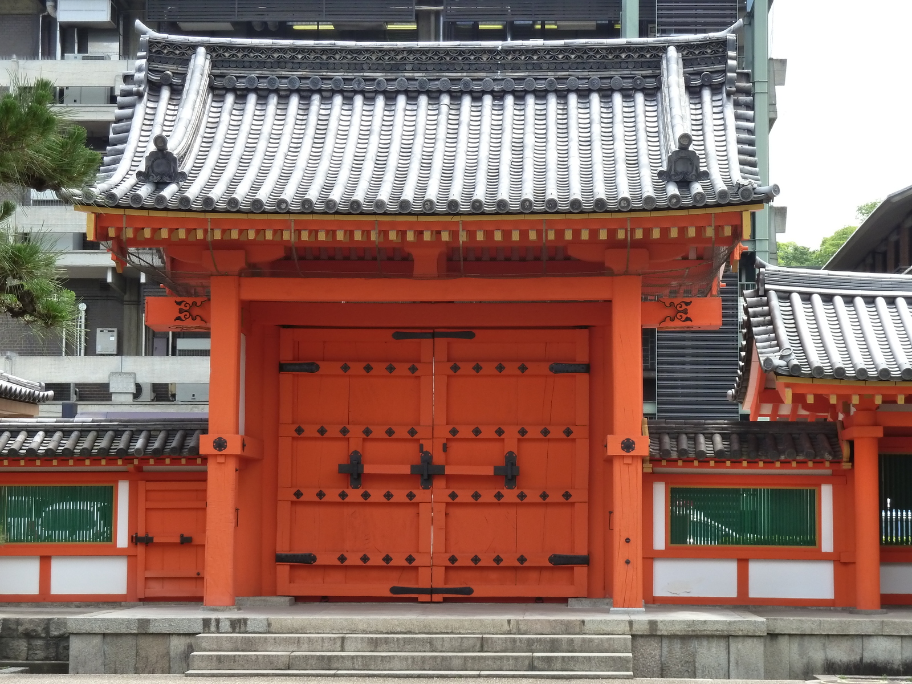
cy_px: 342
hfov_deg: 21.8
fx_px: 2371
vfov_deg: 16.4
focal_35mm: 90
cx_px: 456
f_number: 4.3
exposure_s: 1/200
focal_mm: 14.7
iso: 200
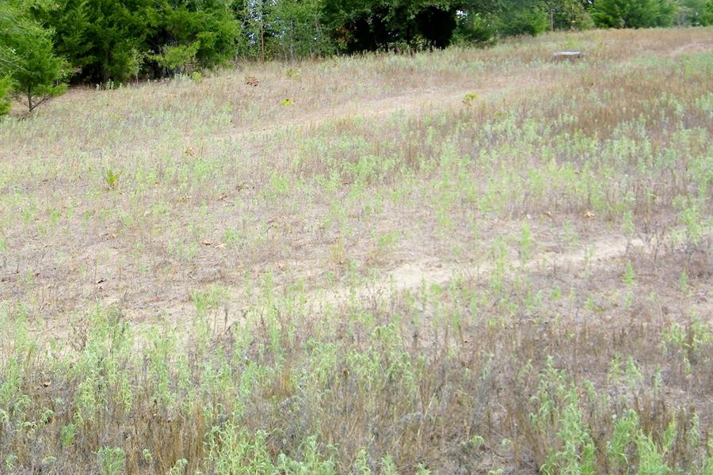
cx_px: 330
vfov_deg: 23.3
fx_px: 1149
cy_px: 178
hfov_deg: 34.5
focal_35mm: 58
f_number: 4
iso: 80
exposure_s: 1/125
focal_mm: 8.8
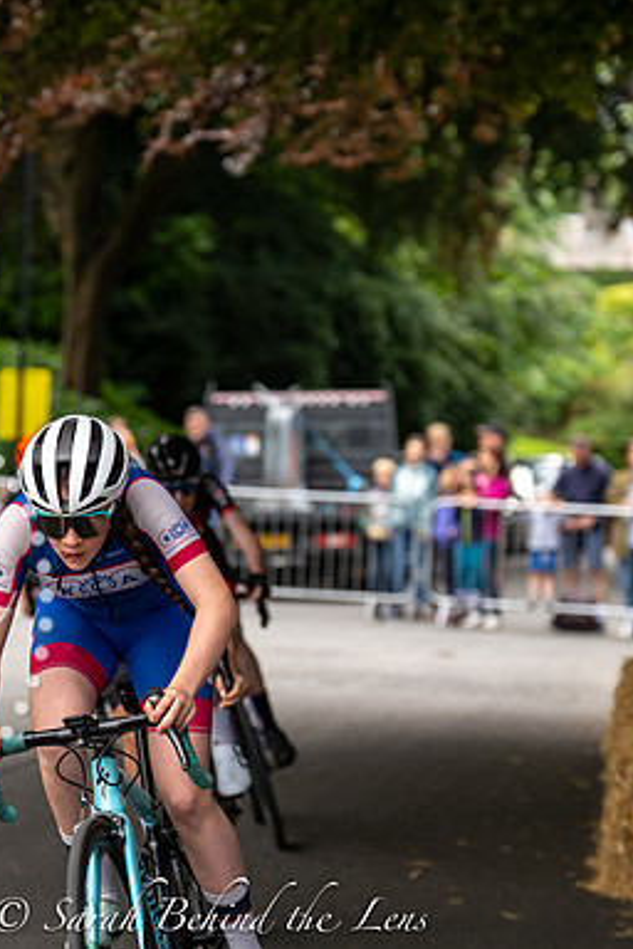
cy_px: 473
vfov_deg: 13.9
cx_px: 205
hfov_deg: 9.3
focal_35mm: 148
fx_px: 3903
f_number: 3.5
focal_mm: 98
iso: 320
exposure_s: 1/640
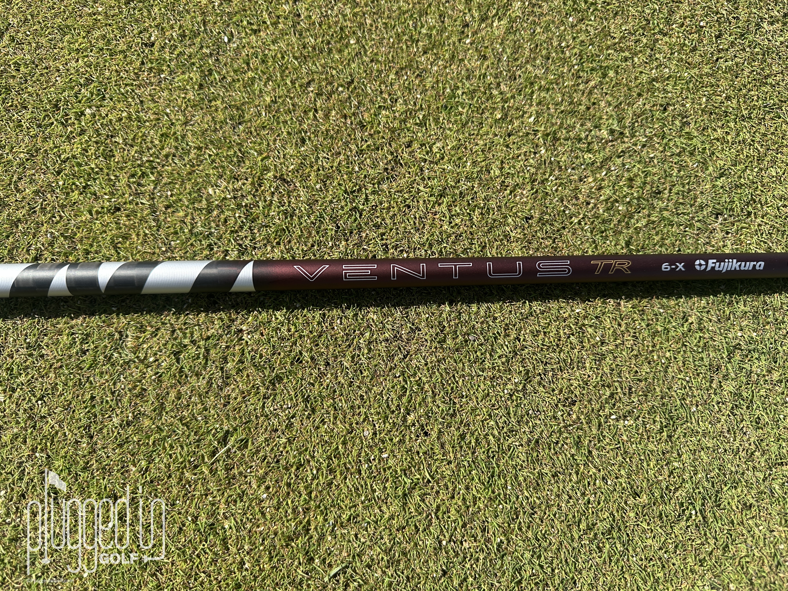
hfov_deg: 71.6
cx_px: 394
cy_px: 296
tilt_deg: -76.2
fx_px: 546
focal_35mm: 24
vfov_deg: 56.8
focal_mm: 6.86
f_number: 1.78
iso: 80
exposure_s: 1/2469
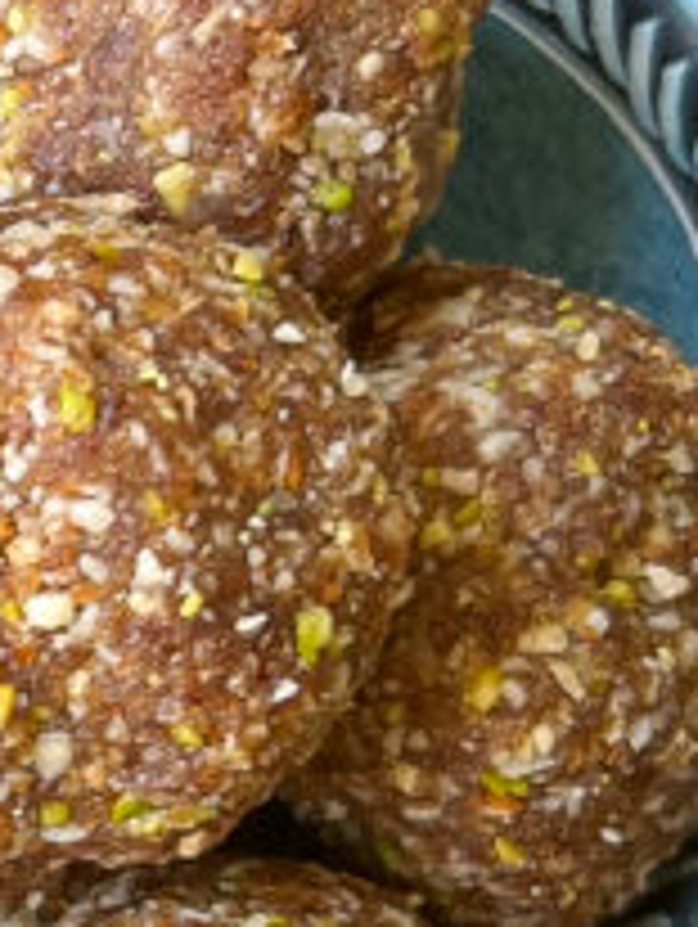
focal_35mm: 129
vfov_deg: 15.0
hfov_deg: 10.7
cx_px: -590
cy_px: 909
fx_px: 3461
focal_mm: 5.7
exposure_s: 1/120
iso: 125
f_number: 1.5
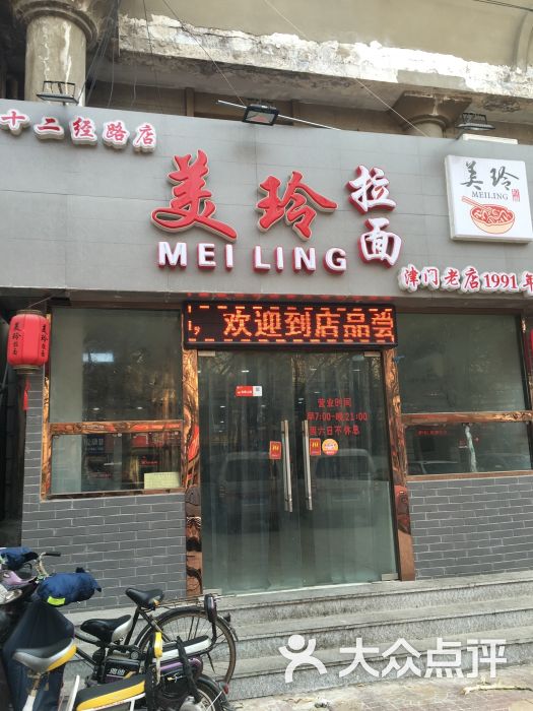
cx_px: 266
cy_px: 356
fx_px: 595
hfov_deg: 48.2
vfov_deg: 61.7
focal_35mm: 29
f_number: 2.2
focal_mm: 4.15
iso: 25
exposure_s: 1/124
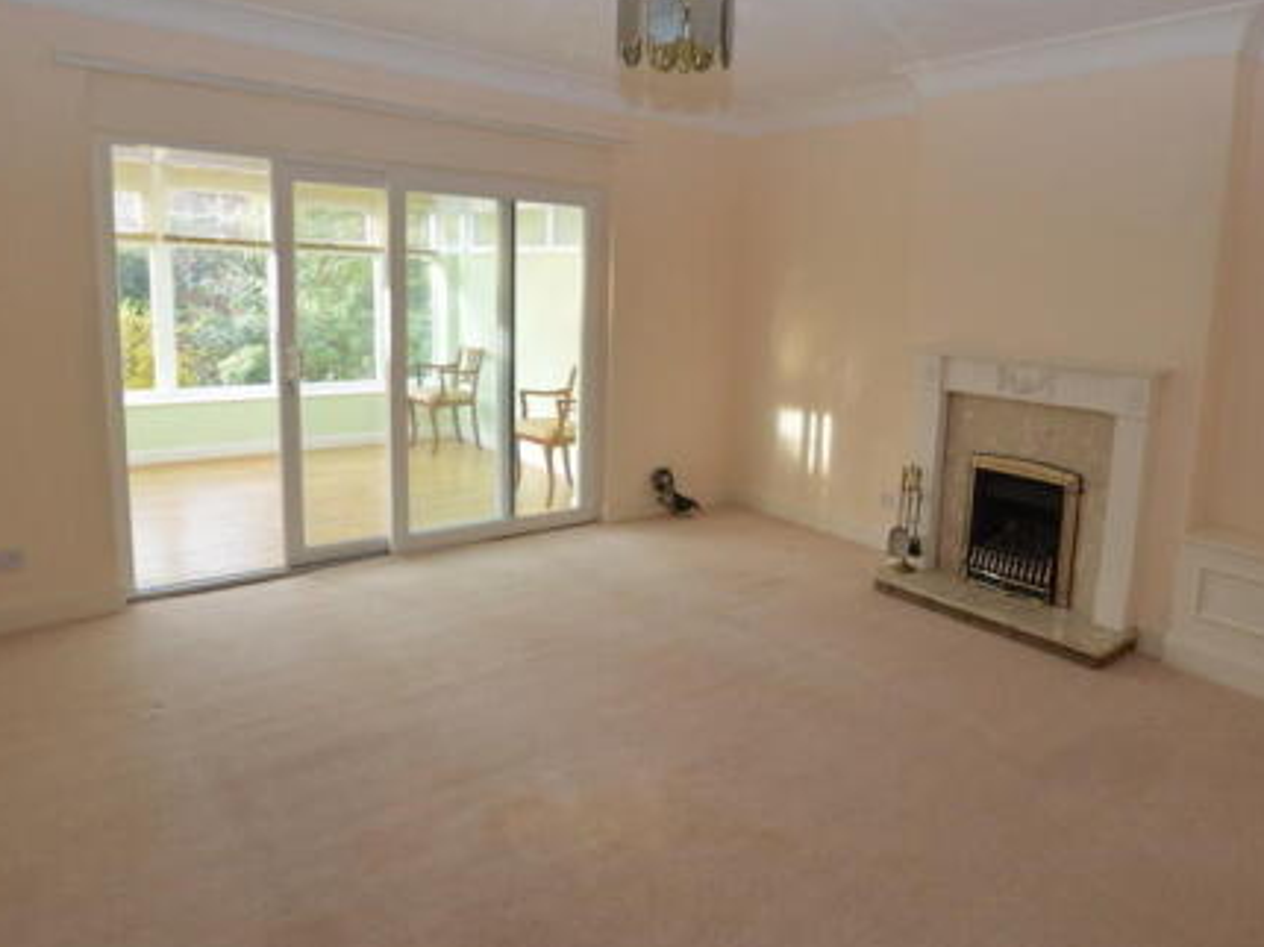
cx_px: 738
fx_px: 803
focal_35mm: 22
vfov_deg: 60.8
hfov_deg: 75.8
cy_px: 409
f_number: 4.5
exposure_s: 1/80
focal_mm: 10
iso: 400
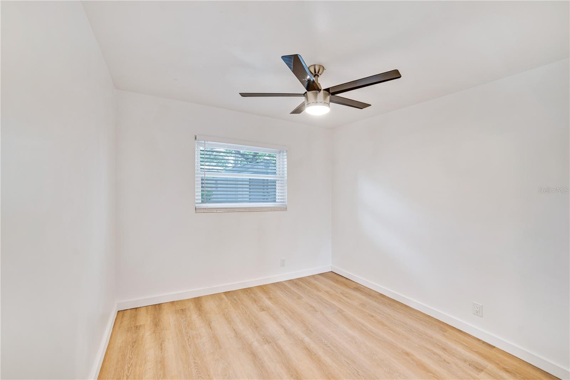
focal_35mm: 14
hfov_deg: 104.2
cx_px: 285
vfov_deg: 81.2
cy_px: 190
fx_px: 222
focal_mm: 14
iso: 100
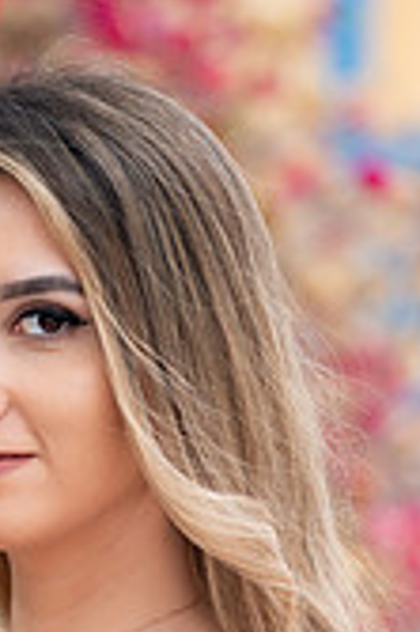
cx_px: 61
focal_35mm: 374
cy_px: 791
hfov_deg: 3.7
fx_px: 6558
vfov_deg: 5.5
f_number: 3.5
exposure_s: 1/200
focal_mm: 139
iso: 320
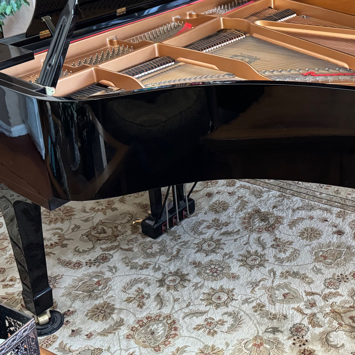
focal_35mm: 54
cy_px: 45
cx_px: 287
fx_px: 627
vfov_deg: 30.4
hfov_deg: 30.8
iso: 800
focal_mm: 6.76
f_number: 1.78
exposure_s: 1/60
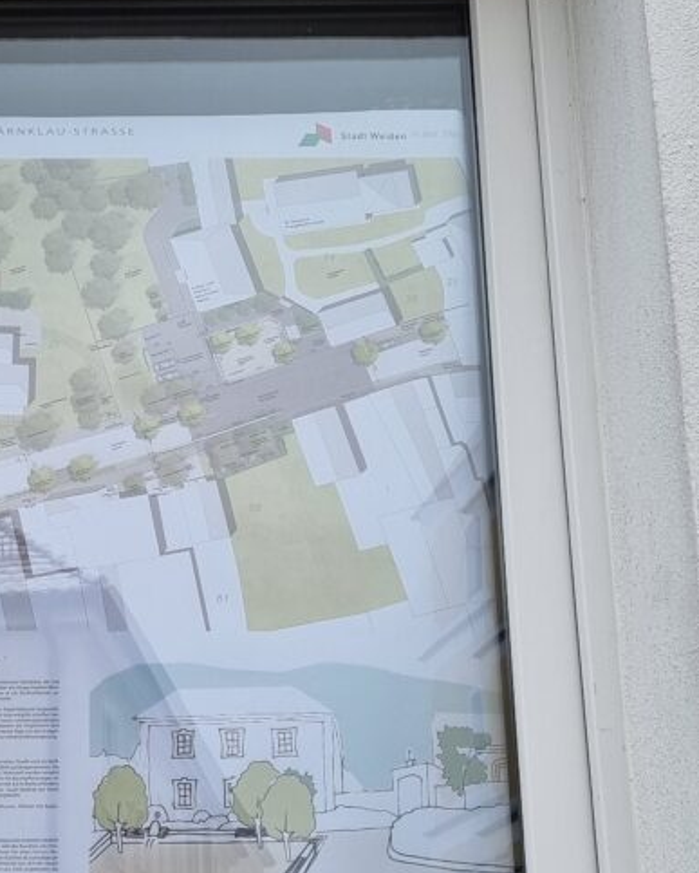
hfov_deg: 23.5
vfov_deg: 29.5
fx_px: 1628
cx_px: 51
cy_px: 656
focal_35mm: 63
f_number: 1.8
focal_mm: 5.4
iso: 50
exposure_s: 1/798
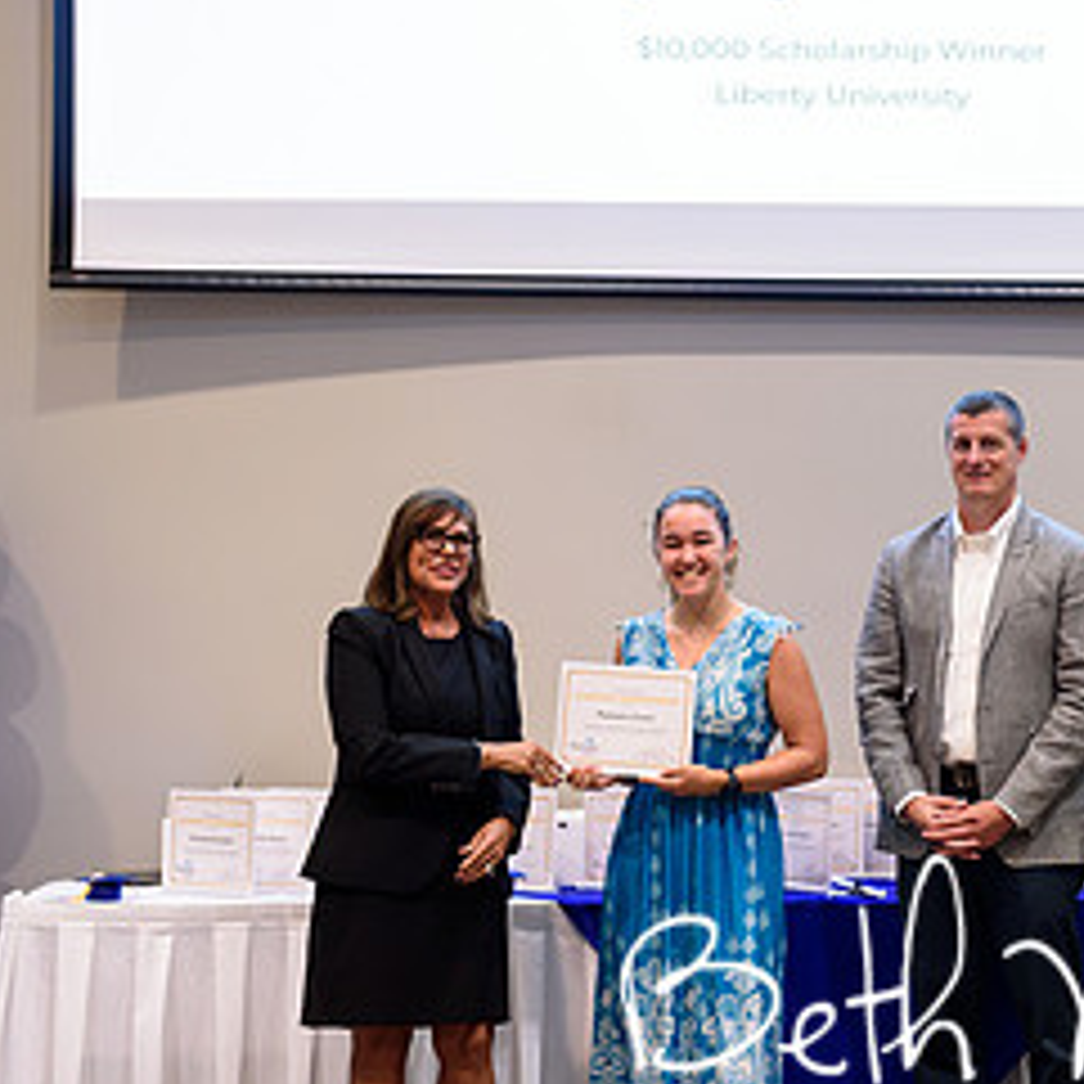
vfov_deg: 14.5
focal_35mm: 120
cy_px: 447
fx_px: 4251
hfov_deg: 14.4
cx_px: 1011
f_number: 2.8
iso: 1000
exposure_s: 1/160
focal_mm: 56
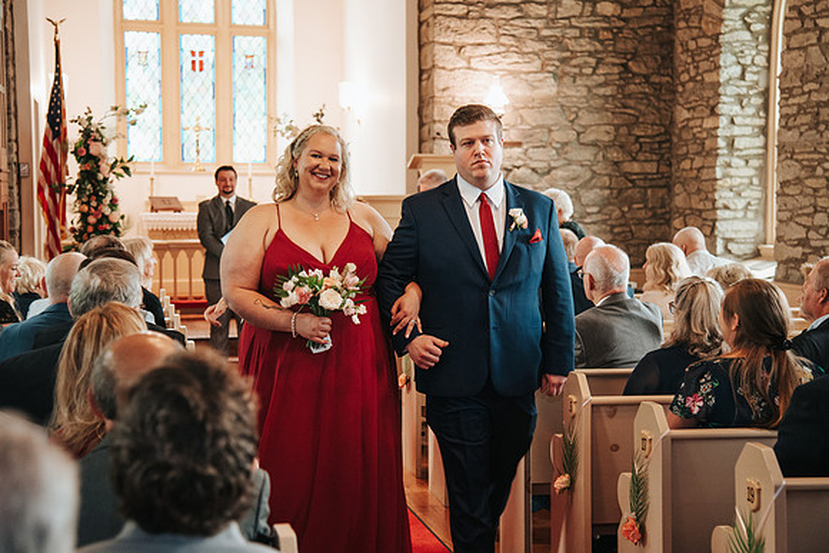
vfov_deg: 21.1
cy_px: 257
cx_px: 444
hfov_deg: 31.2
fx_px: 1482
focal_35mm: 64
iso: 1800
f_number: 4
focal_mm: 58
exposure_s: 1/60
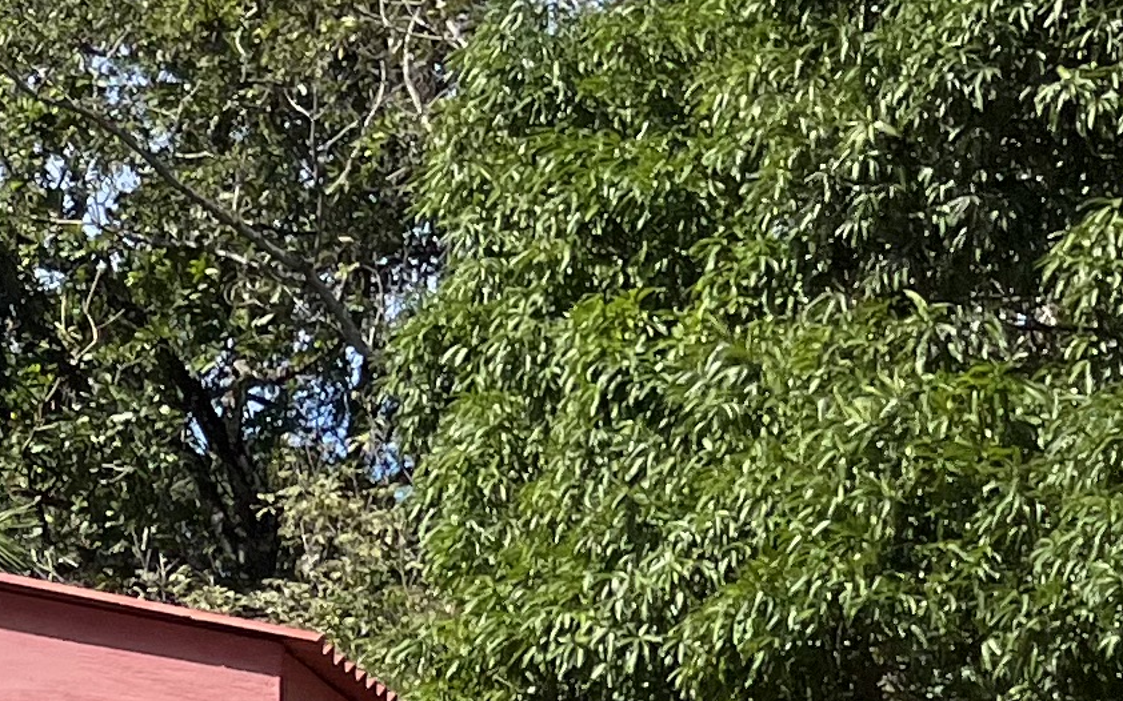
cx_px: -1402
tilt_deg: +2.7
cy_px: 1199
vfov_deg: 9.5
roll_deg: -0.7
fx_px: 4039
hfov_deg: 12.9
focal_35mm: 132
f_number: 1.6
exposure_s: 1/2755
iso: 50
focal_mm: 5.1
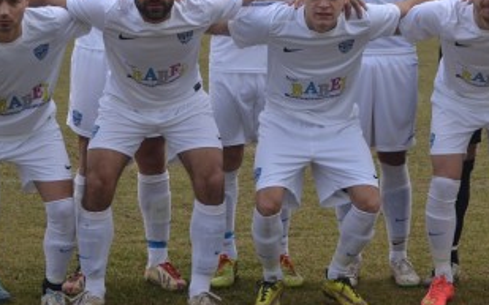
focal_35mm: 137
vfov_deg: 9.5
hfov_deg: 15.2
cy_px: 46
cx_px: 310
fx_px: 1825
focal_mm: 42
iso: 400
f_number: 5.3
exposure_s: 1/800
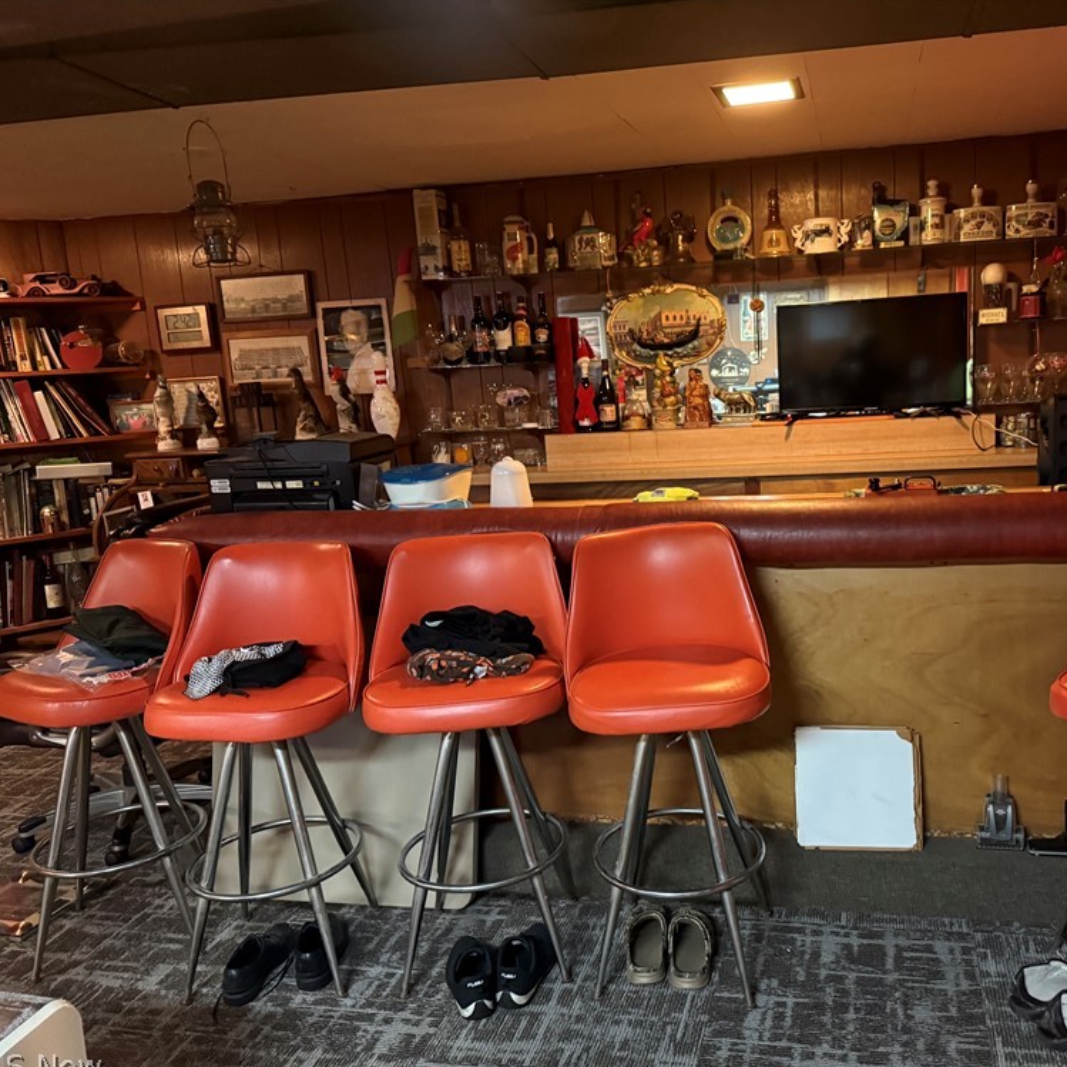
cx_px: 684
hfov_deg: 54.8
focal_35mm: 29
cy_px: 543
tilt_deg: -9.0
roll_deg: +2.8
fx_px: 1011
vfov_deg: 55.6
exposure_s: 1/30
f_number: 1.78
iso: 1000
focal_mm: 6.76
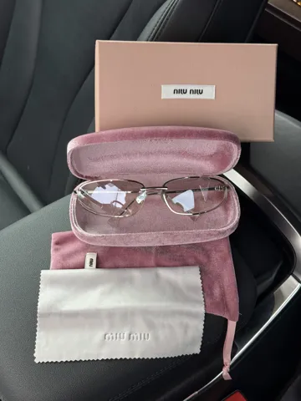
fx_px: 557
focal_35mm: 48
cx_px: 150
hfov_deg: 30.3
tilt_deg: -48.3
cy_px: 200
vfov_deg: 39.7
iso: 100
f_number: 1.78
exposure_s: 1/90
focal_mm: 6.76
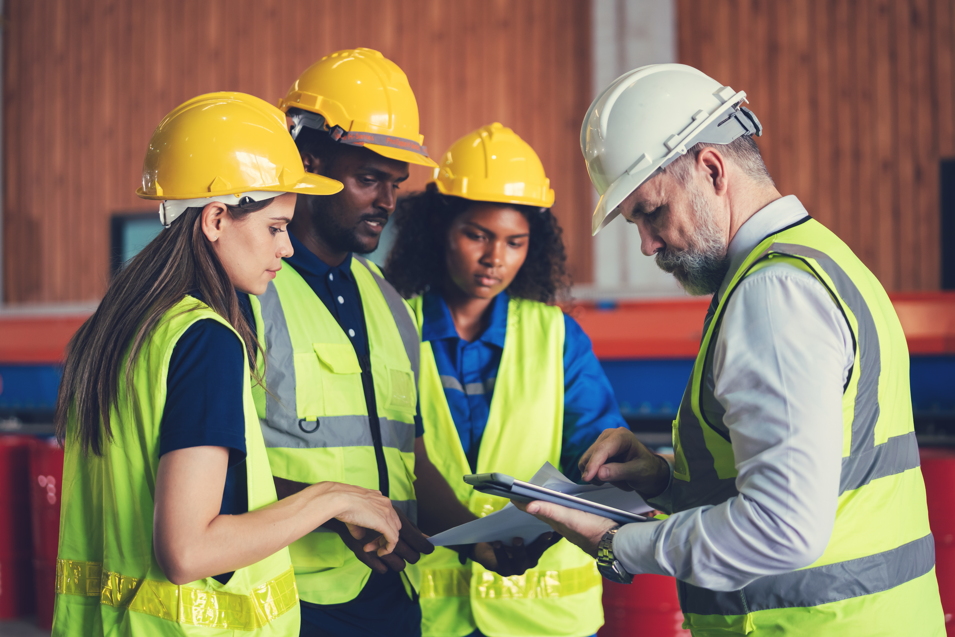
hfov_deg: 28.8
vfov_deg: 19.5
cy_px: 318
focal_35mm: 70
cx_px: 478
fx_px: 1857
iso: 640
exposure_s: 1/250
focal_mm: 70
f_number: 2.8
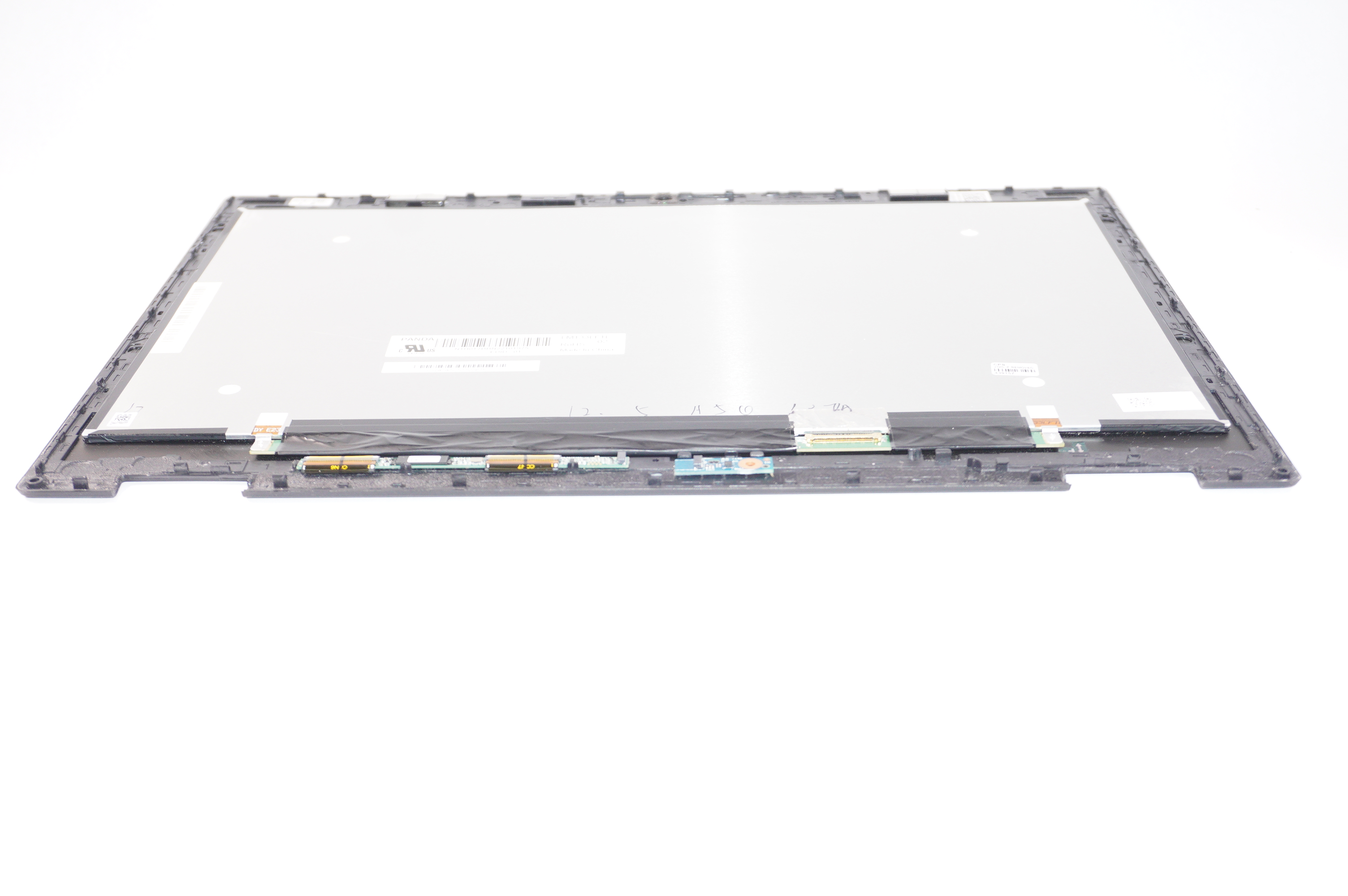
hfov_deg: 46.4
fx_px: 1571
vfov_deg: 31.8
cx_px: 674
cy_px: 448
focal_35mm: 42
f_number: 5.6
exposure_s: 1/160
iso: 640
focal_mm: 28
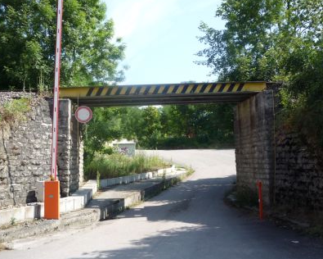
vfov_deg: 39.1
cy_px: 124
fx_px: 363
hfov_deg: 47.9
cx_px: 145
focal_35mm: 38
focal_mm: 5.2
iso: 100
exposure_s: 1/320
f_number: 4
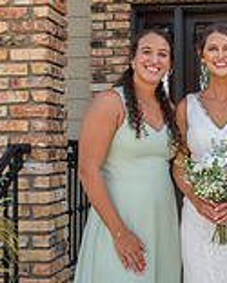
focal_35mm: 65
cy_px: 114
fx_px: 545
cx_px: 220
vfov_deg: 29.1
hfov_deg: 22.7
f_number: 4.5
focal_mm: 24
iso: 125
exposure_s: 1/160
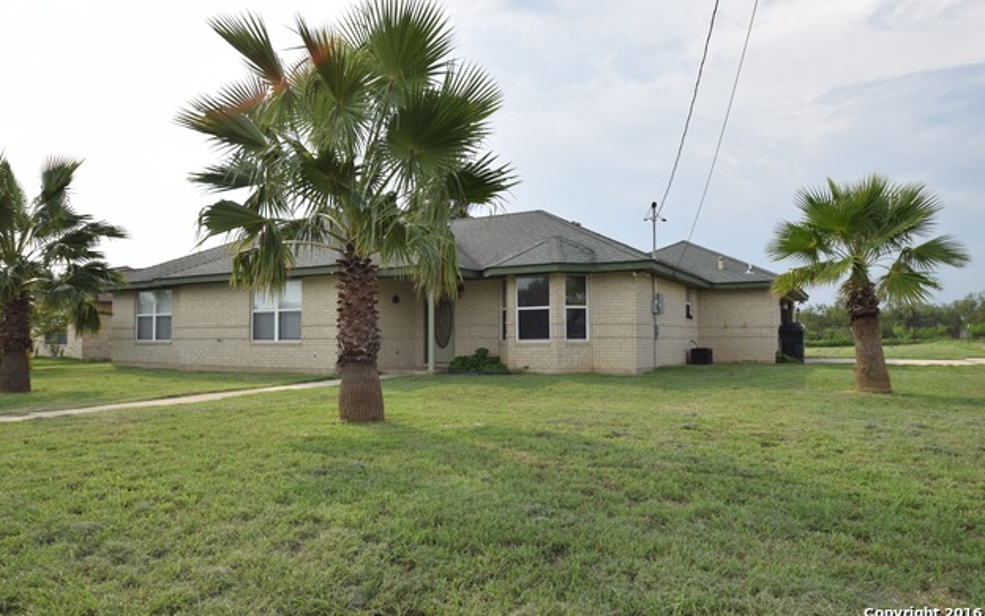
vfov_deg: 52.0
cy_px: 302
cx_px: 481
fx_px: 631
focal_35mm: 24
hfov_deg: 75.9
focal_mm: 15
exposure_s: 1/200
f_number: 8
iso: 100
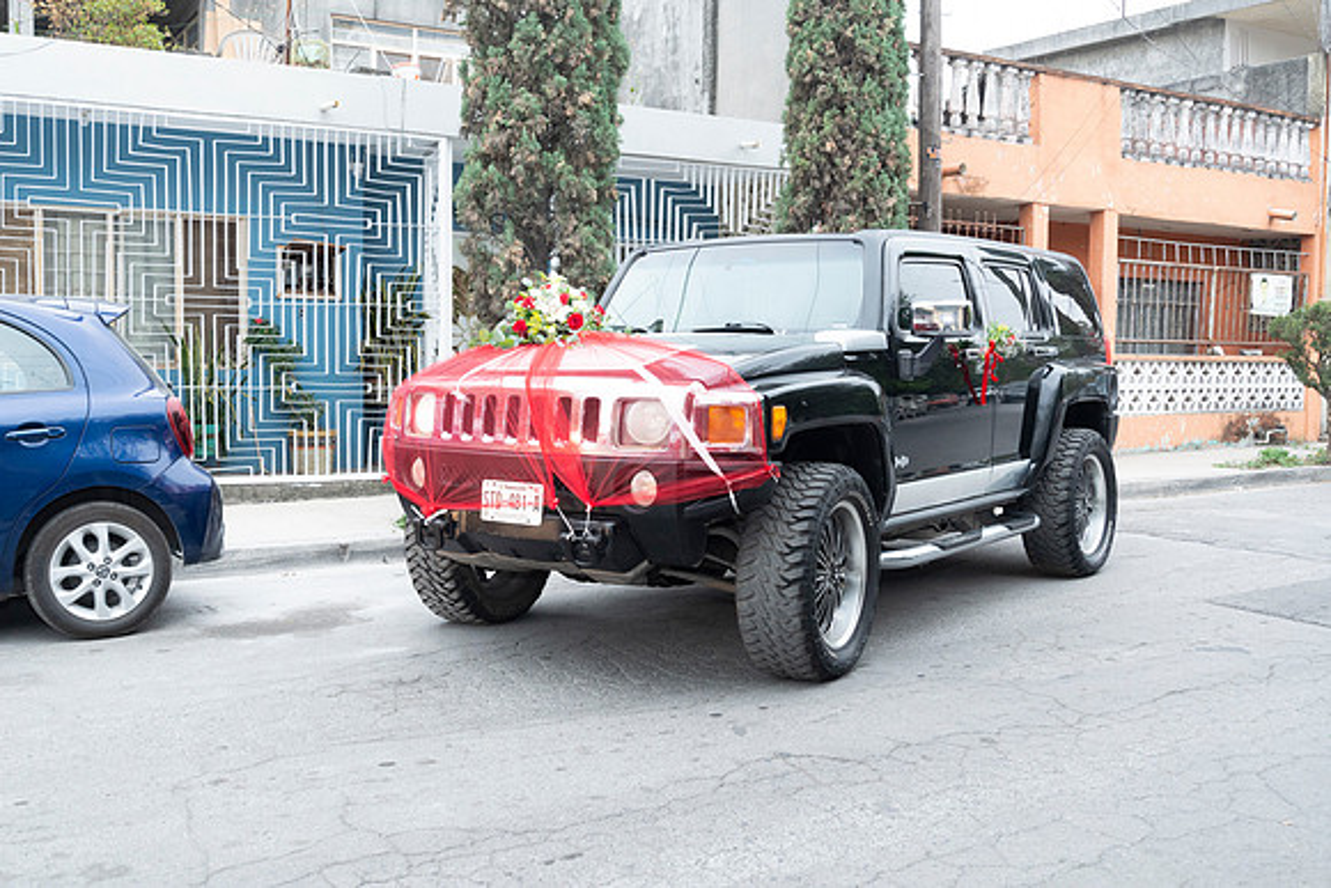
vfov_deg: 38.9
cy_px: 444
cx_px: 666
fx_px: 1257
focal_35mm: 34
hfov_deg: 55.8
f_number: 6.3
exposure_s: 1/160
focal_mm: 34
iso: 1600
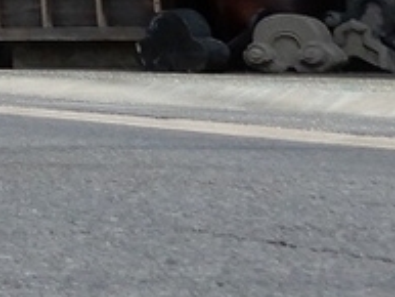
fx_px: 1701
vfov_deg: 9.1
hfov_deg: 10.7
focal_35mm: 149
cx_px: -649
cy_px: -365
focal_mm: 4.3
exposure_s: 1/1000
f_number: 4
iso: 80
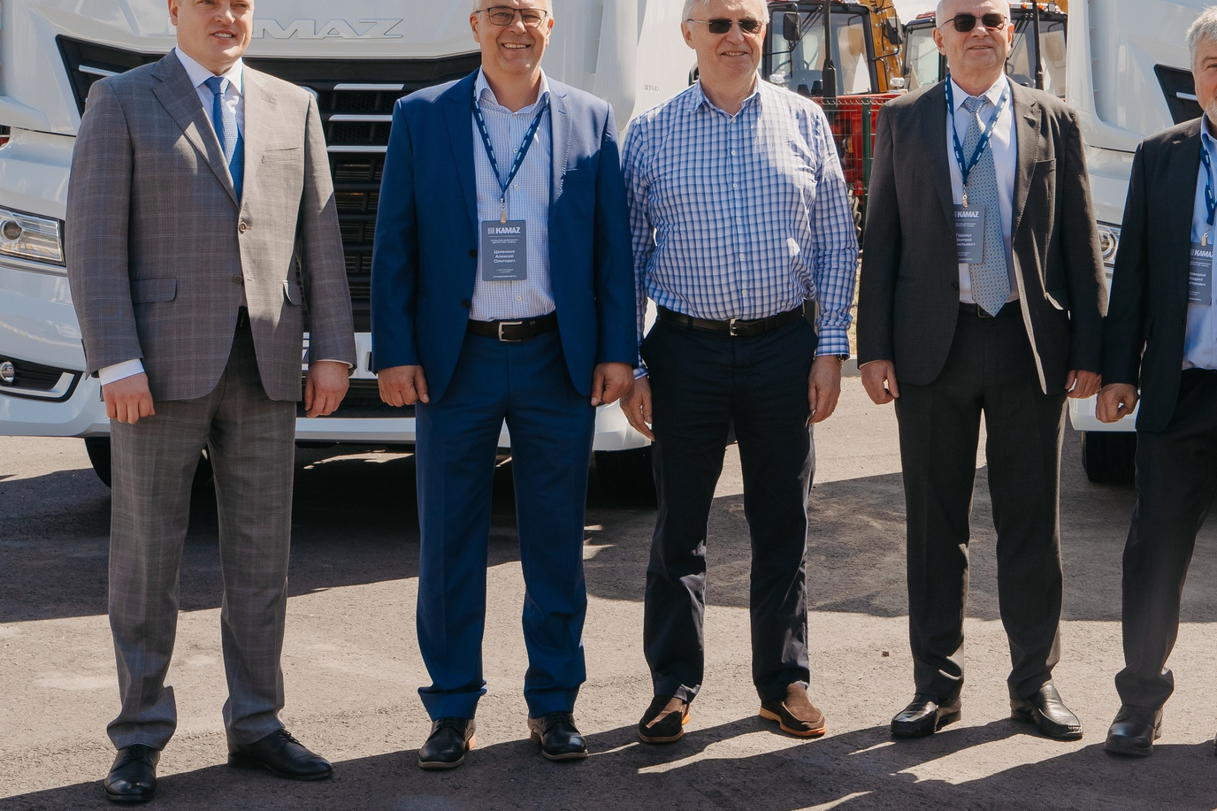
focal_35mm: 67
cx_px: 941
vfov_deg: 20.1
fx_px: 2265
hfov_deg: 29.5
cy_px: 170
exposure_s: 1/200
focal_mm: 36
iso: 160
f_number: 11
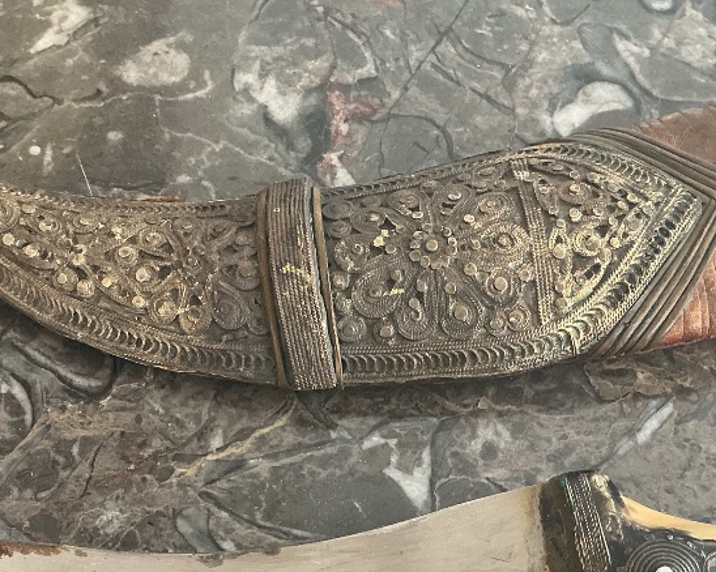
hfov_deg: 30.5
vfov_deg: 24.2
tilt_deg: -63.7
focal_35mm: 62
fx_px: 1313
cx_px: 399
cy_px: 449
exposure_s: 1/60
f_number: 1.8
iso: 100
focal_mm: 3
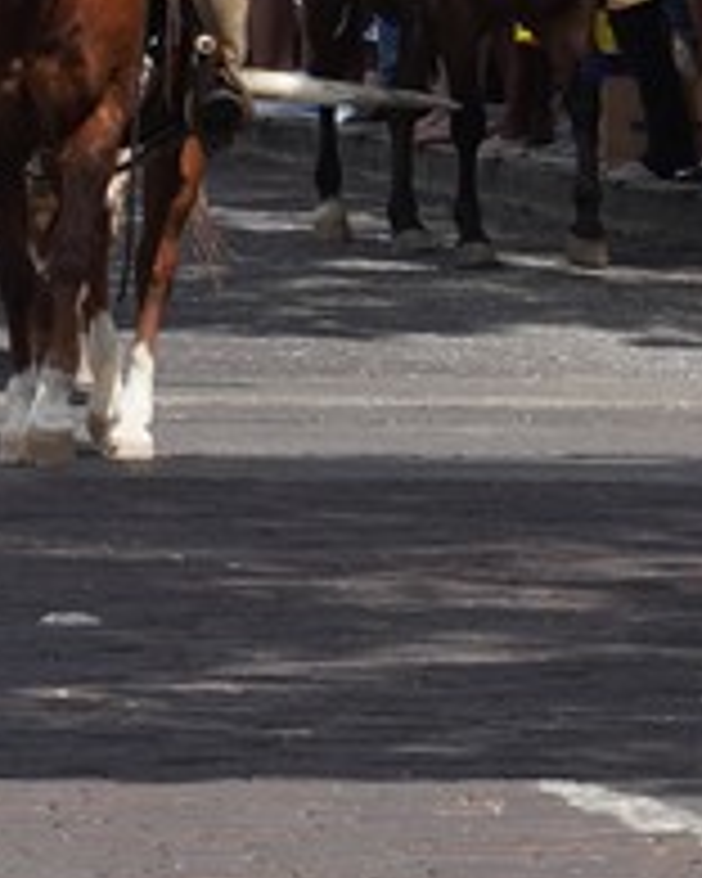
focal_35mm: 578
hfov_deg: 2.7
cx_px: -288
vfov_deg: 3.3
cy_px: 315
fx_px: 15011
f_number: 13
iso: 100
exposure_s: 1/100
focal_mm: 60
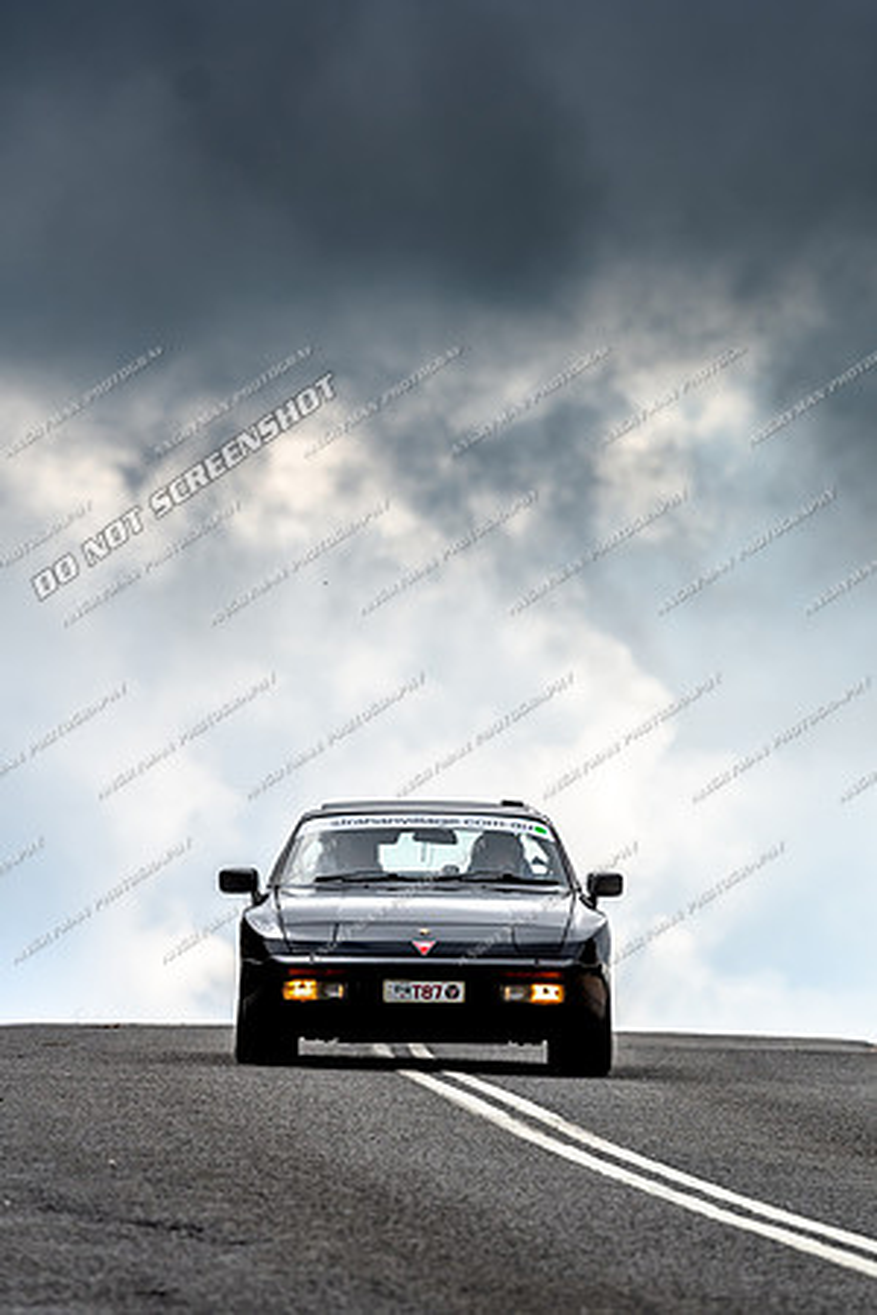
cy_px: 658
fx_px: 10140
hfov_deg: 5.0
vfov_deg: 7.4
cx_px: 438
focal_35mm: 278
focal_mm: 185
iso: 200
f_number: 4
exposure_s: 1/1600
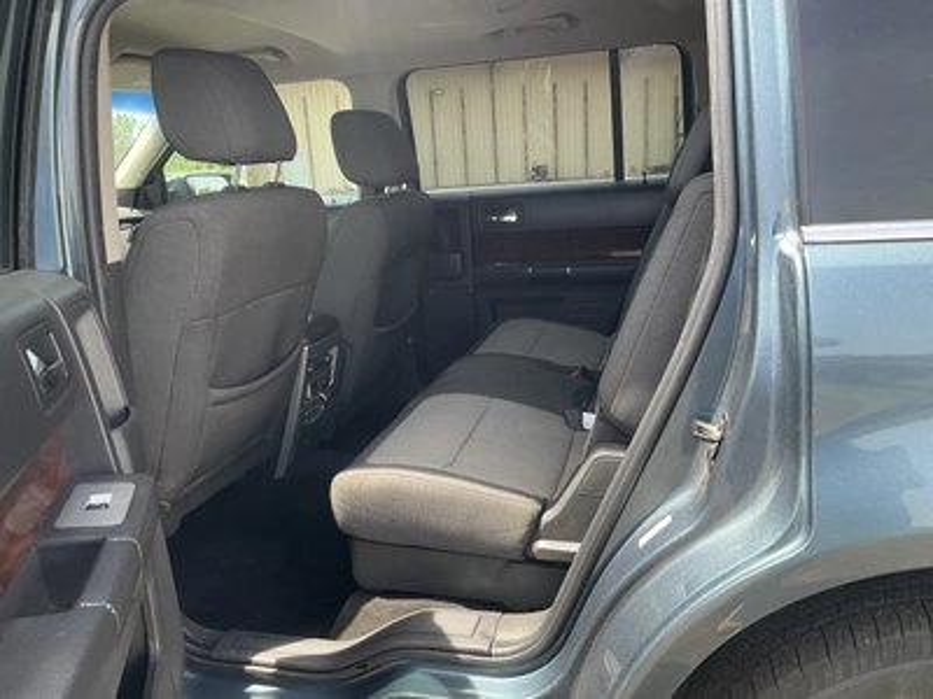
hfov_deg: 61.7
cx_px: 466
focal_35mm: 29
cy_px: 350
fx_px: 782
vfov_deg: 48.2
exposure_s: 1/122
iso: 16
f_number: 1.8
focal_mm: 3
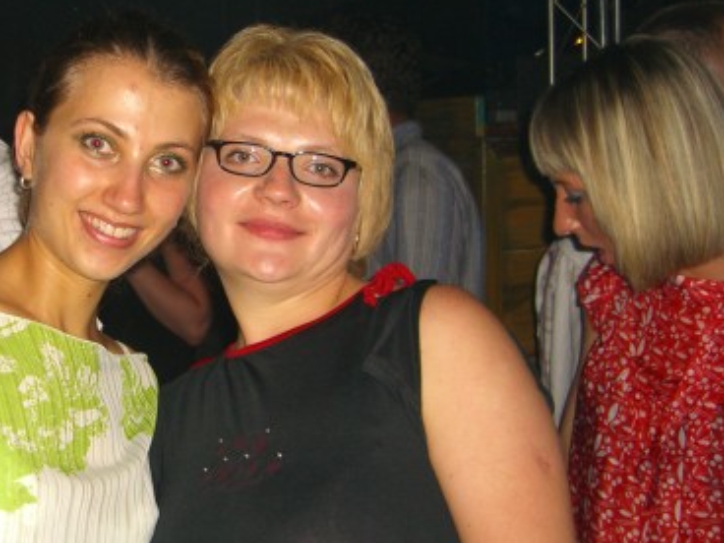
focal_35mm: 62
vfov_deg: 23.6
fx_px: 1297
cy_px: 262
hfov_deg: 30.5
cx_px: 148
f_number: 2.8
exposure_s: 1/60
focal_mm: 7.9
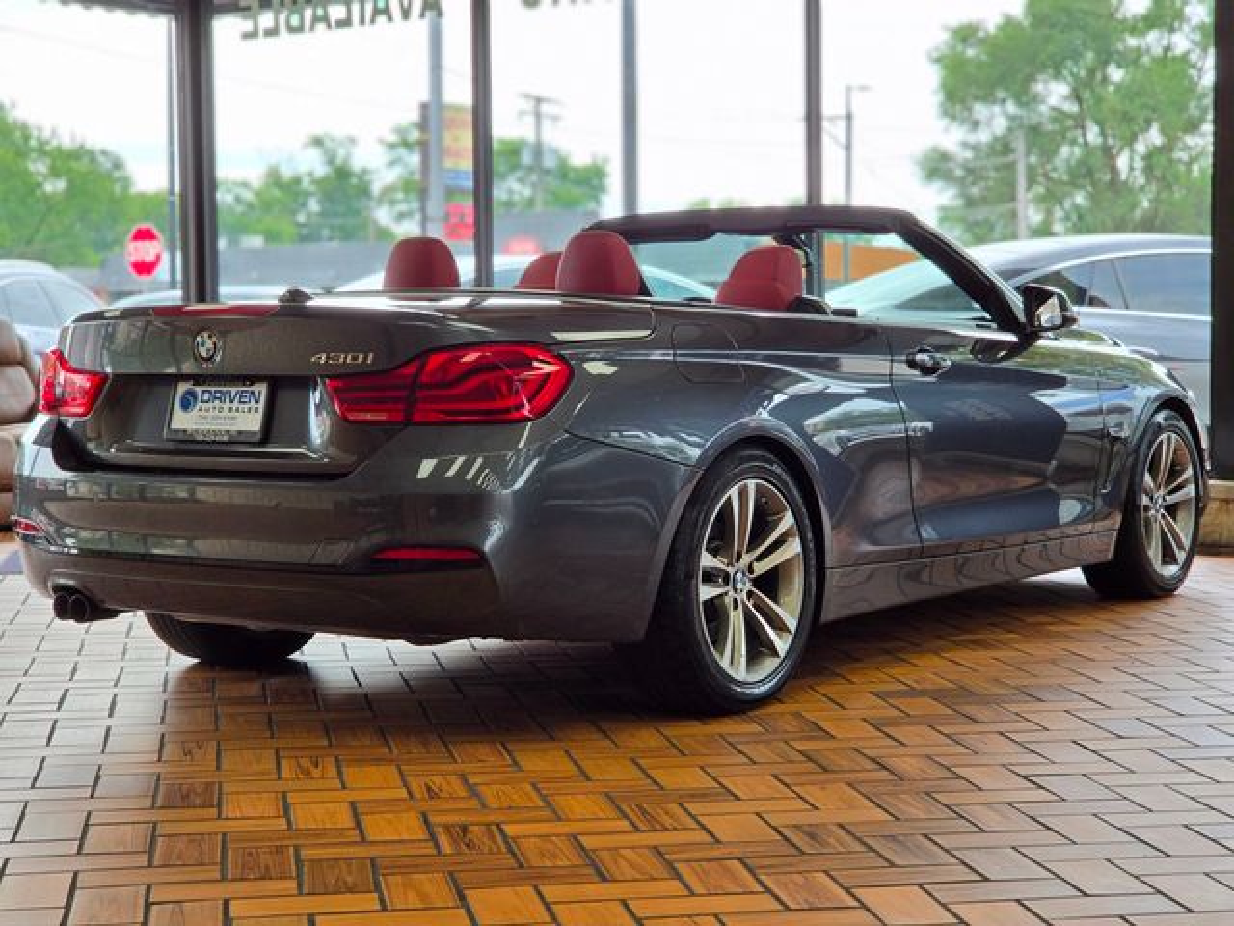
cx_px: 617
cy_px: 463
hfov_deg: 28.2
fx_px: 2460
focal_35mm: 69
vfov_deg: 21.3
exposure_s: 1/120
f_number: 2.4
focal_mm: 7
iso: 25
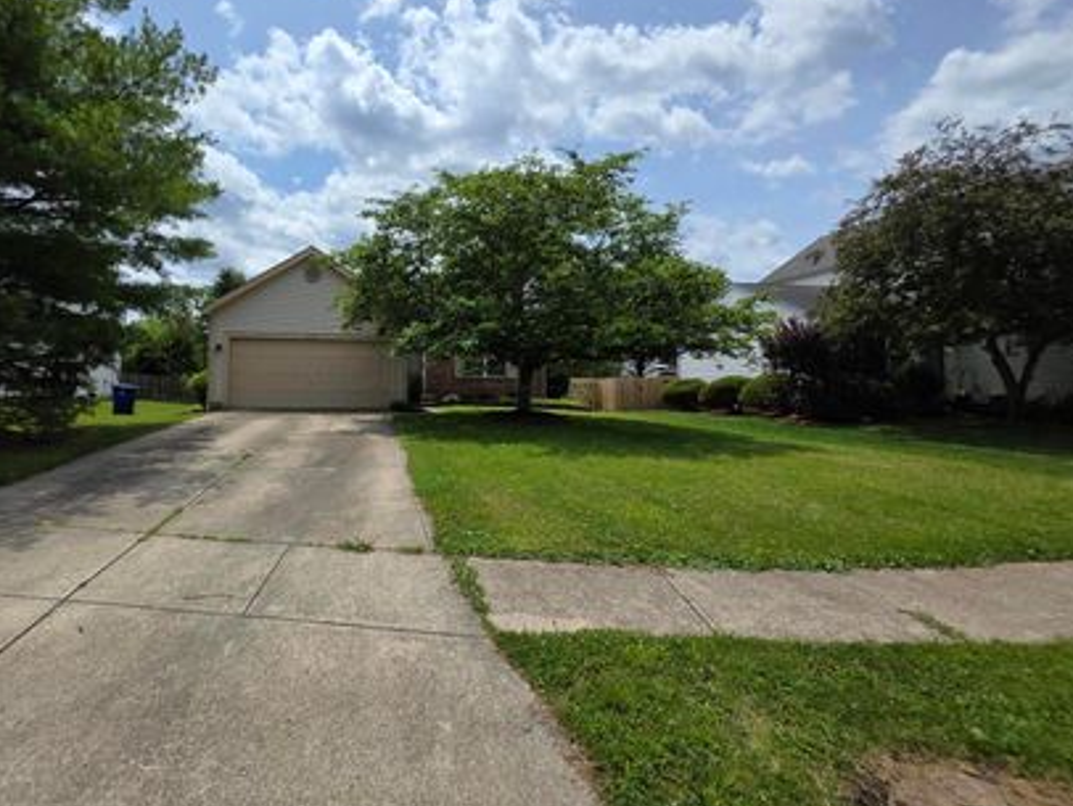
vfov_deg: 78.0
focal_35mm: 16
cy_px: 371
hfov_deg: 93.5
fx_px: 496
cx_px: 441
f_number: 1.9
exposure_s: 1/3873
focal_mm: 2.2
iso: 40
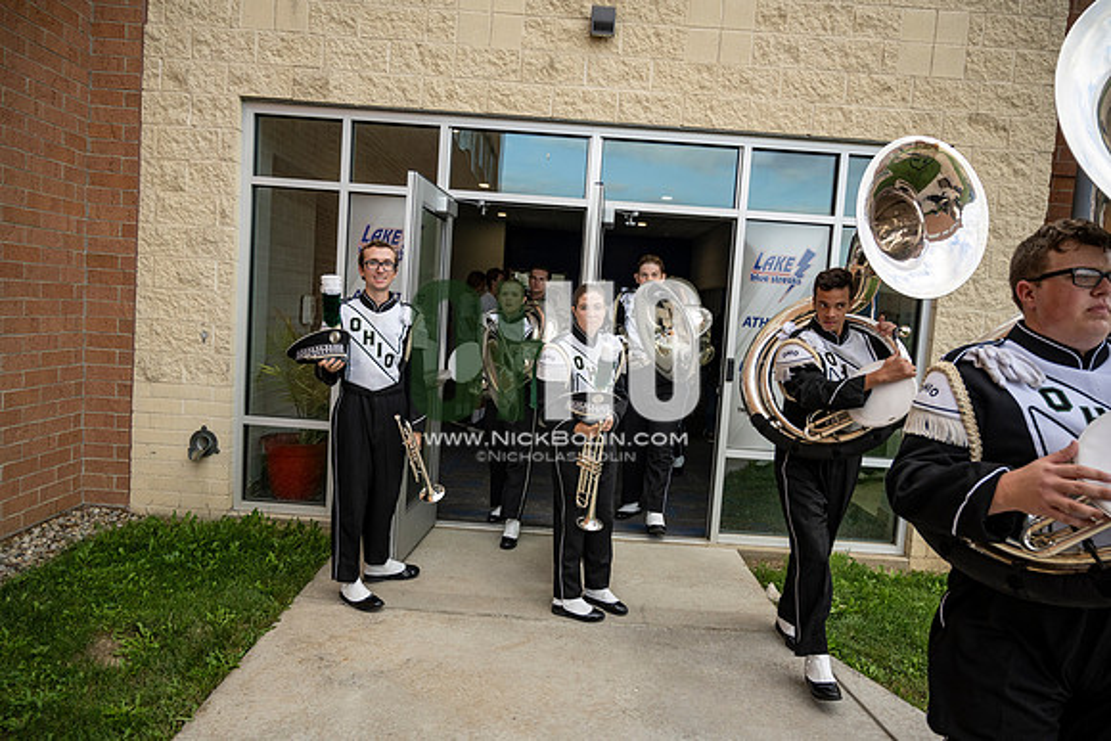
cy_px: 370
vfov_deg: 53.2
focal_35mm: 24
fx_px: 741
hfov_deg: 73.7
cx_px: 556
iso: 400
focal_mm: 24
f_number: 4
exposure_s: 1/800
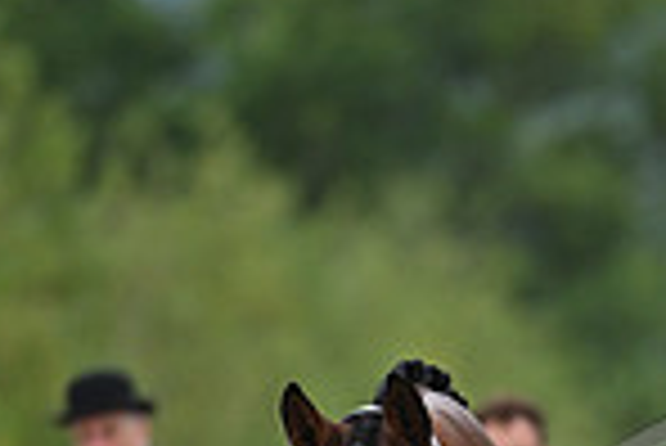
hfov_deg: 1.3
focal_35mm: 1563
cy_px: 777
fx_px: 28943
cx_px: 810
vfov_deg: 0.9
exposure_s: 1/1600
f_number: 5.6
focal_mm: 400
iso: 720
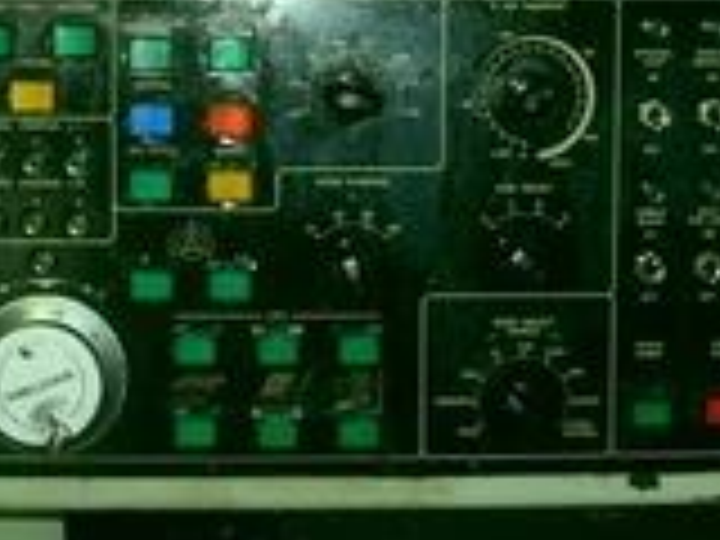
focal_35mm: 85
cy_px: -63
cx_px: 346
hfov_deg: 23.0
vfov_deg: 16.8
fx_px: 1768
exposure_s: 1/45
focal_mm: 6.3
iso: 100
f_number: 2.8
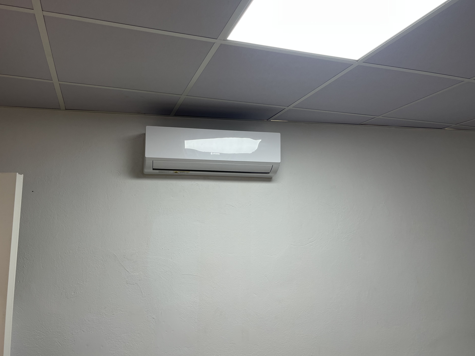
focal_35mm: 28
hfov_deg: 63.4
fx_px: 384
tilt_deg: +9.3
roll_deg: +1.0
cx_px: 222
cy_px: 181
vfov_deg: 49.7
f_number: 1.6
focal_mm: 5.1
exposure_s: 1/100
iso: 50
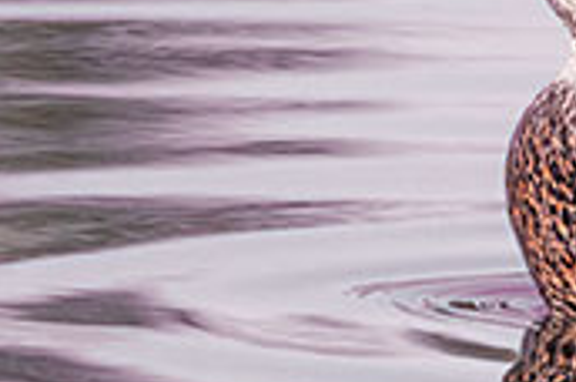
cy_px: 236
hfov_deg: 0.7
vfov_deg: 0.5
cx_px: 509
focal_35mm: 2768
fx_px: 44205
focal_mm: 950
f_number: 12
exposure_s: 1/3200
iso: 2000
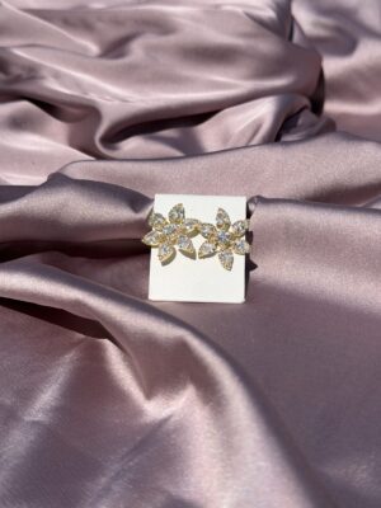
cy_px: 254
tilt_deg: -30.8
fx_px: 704
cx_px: 190
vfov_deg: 39.7
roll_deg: +2.2
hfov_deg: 30.3
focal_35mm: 48
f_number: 1.78
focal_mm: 6.76
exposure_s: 1/27778
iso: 80
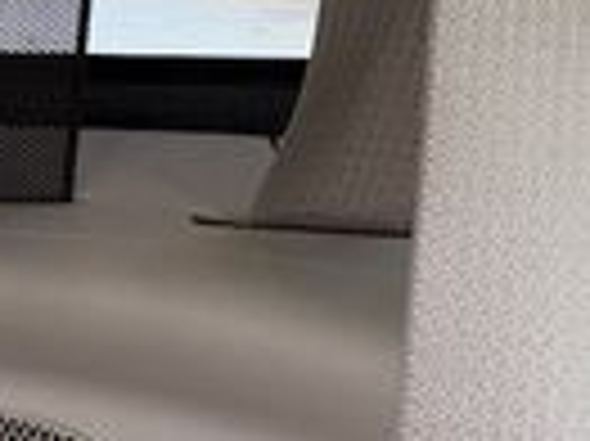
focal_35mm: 117
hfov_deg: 13.9
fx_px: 1992
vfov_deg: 12.5
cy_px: -14
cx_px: -631
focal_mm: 6.76
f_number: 1.78
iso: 200
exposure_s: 1/109
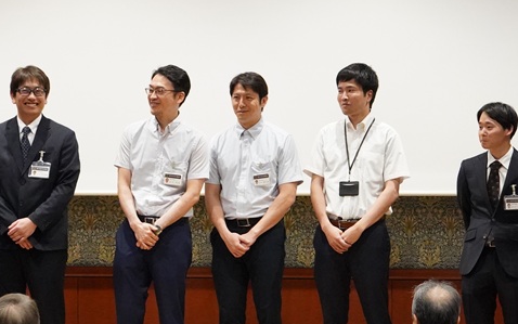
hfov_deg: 11.9
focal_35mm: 176
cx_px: 158
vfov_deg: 7.5
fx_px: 2485
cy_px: 217
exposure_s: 1/125
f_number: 7.1
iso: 12800
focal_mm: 70
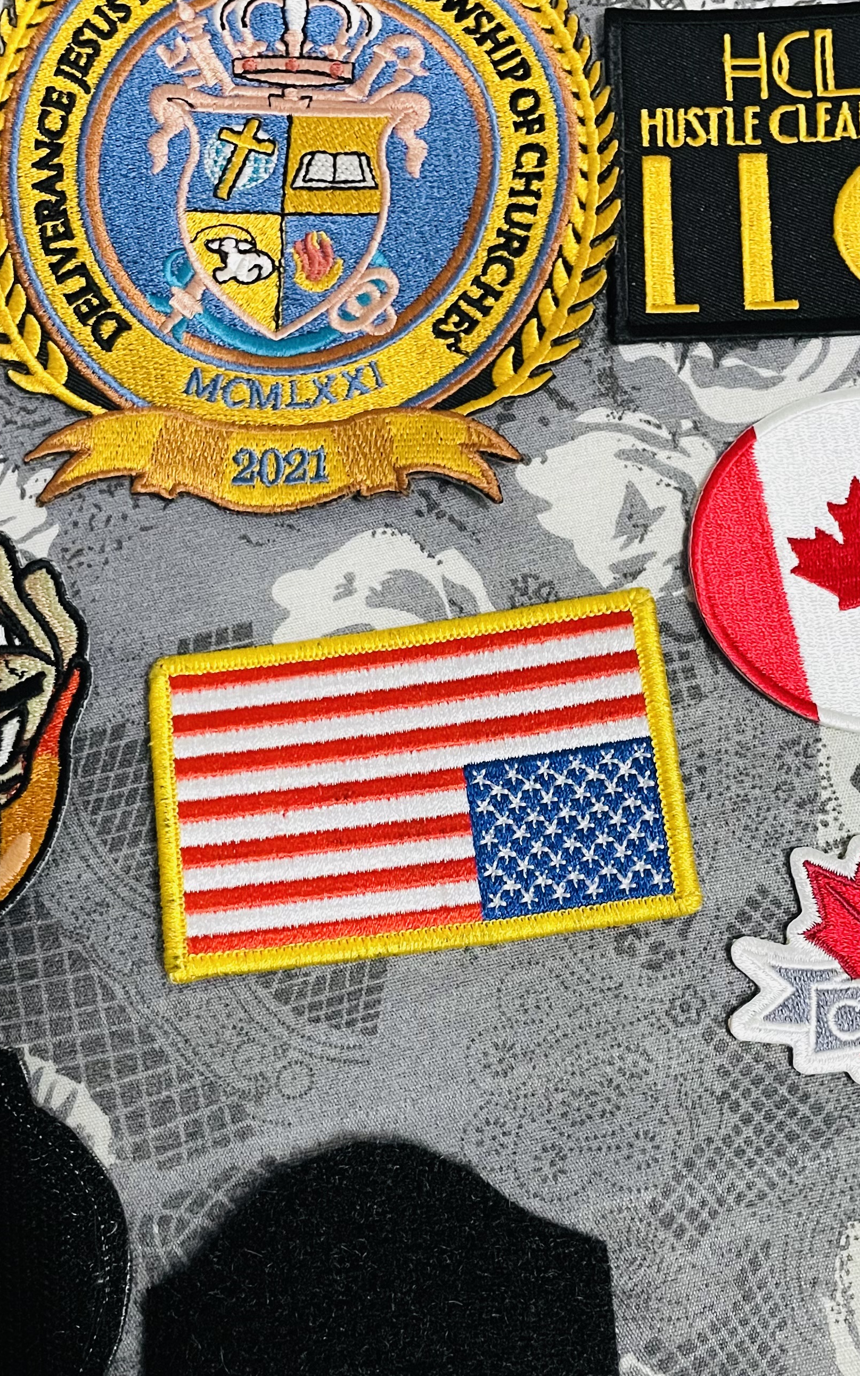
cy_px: 781
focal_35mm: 43
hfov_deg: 29.9
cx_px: 440
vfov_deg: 46.1
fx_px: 1613
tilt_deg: -71.7
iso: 500
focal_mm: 4.2
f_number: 1.6
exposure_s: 1/40
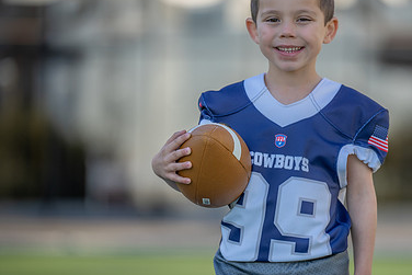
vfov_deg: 4.5
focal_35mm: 305
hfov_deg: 6.8
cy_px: 143
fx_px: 3492
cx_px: 274
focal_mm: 194
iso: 100
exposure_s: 1/640
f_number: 2.8
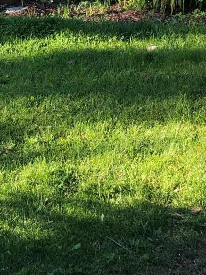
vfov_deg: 17.8
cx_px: -47
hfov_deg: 14.8
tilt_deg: +2.7
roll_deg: +0.7
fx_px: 762
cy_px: -162
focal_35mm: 96
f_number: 1.8
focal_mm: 3.99
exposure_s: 1/276
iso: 20
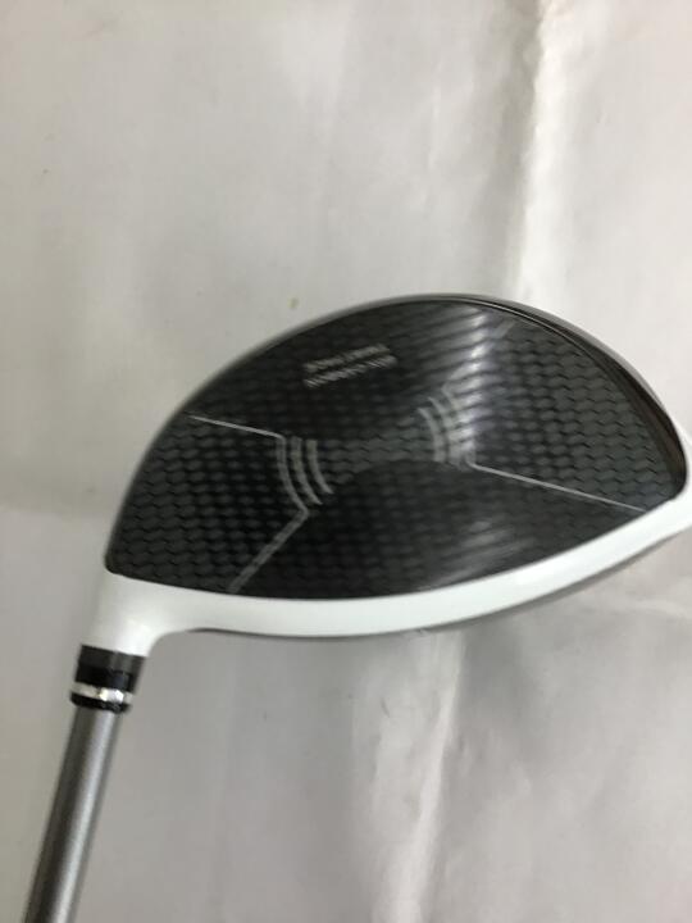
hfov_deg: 45.4
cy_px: 462
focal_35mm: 31
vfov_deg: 58.4
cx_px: 346
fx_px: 826
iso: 40
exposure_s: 1/33
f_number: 2.4
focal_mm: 3.3
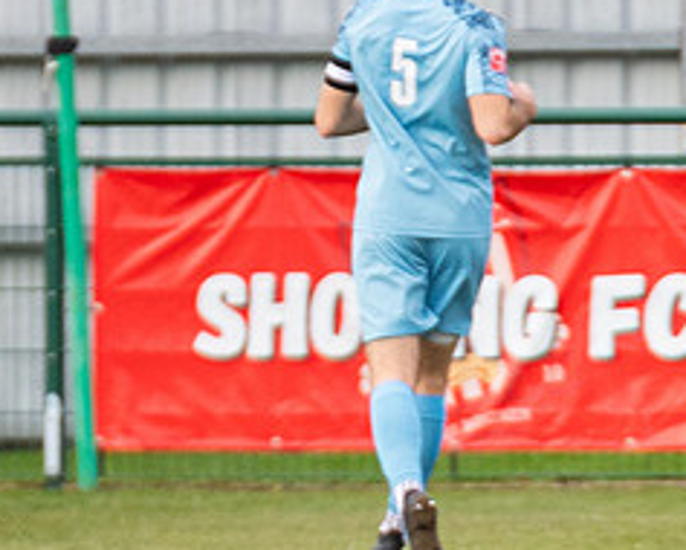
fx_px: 34665
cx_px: 754
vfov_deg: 0.9
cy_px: 565
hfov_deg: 1.1
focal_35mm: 1706
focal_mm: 300
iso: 1250
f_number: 2.8
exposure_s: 1/1250
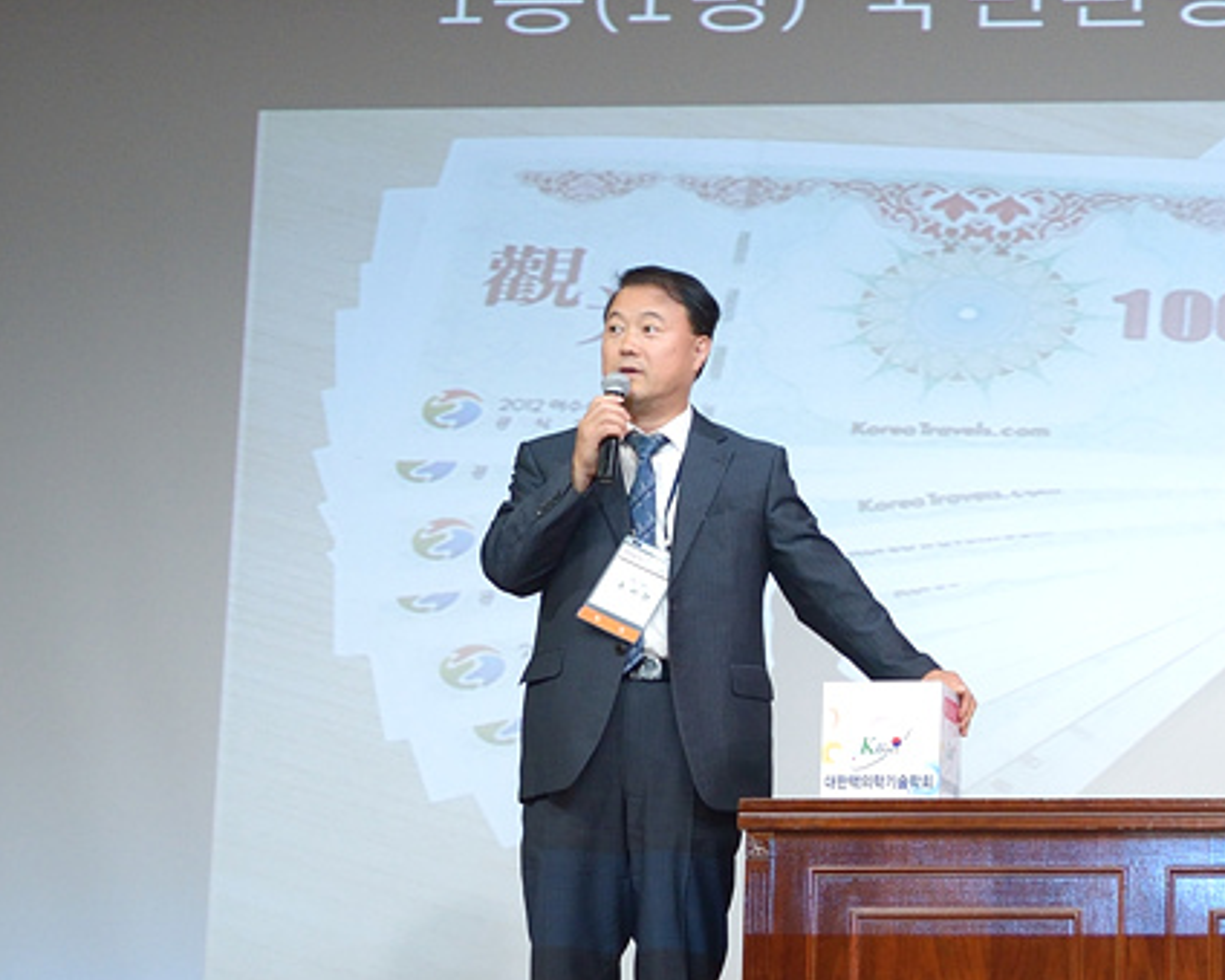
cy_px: 461
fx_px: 3371
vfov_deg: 16.5
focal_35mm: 93
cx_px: 1245
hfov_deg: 19.9
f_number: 4.5
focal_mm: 35
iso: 1400
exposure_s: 1/160
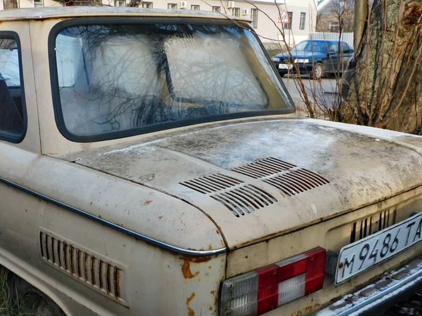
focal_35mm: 45
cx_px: 152
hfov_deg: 41.7
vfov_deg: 32.0
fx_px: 549
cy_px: 202
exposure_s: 1/250
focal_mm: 5
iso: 160
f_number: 3.5
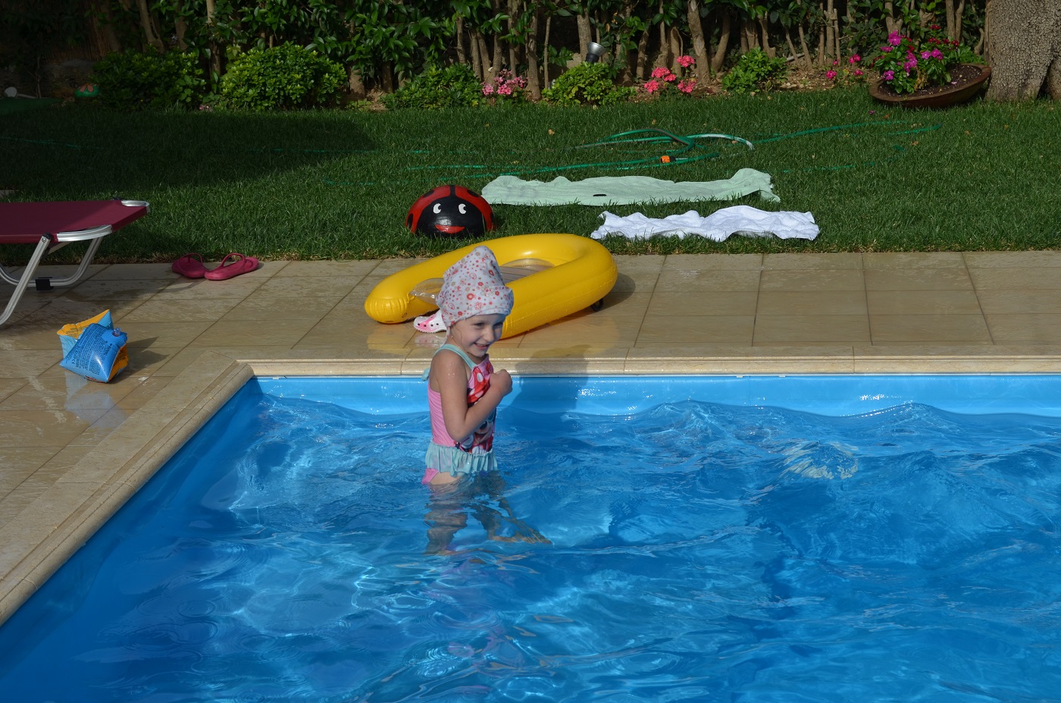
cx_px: 530
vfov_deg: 19.6
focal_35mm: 69
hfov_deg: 29.3
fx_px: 2029
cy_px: 352
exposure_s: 1/350
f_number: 6.7
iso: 125
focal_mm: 46
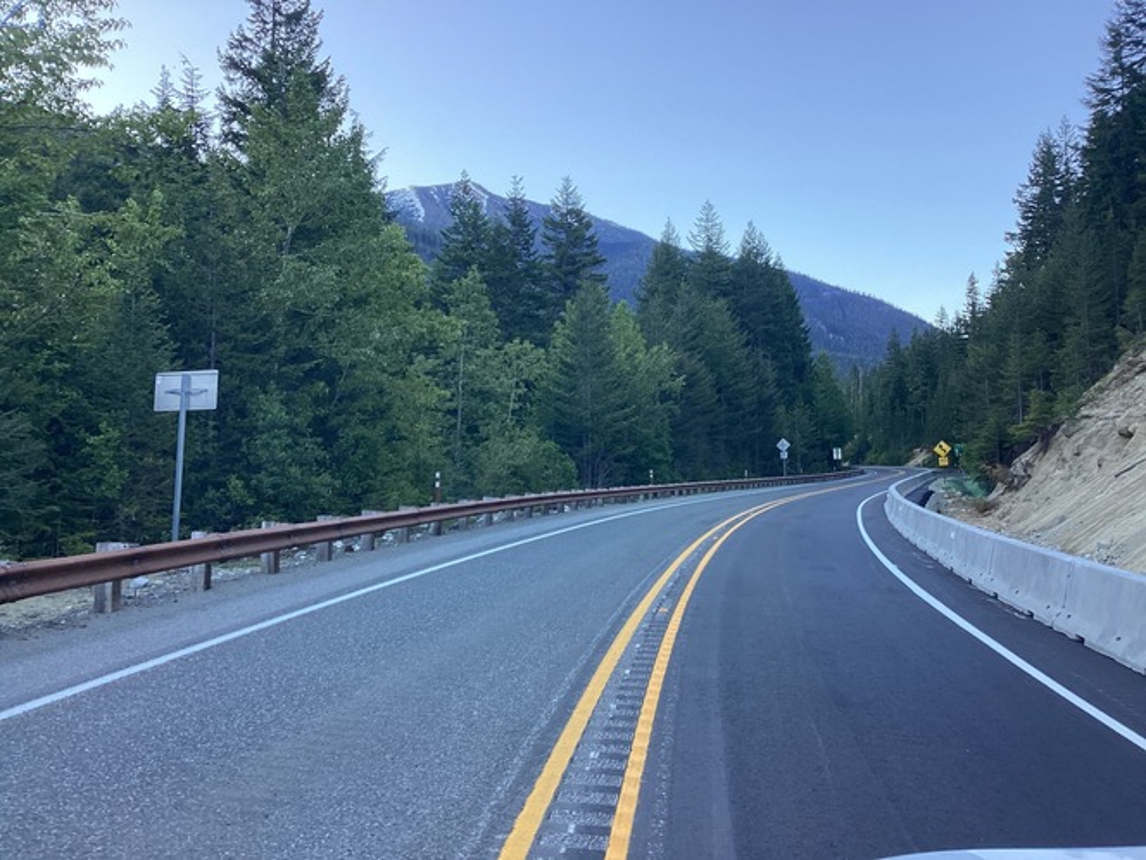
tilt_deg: +2.9
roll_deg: -0.3
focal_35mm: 31
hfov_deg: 58.4
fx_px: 1026
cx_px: 573
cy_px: 430
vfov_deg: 45.4
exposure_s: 1/100
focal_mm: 3.3
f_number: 2.4
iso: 50
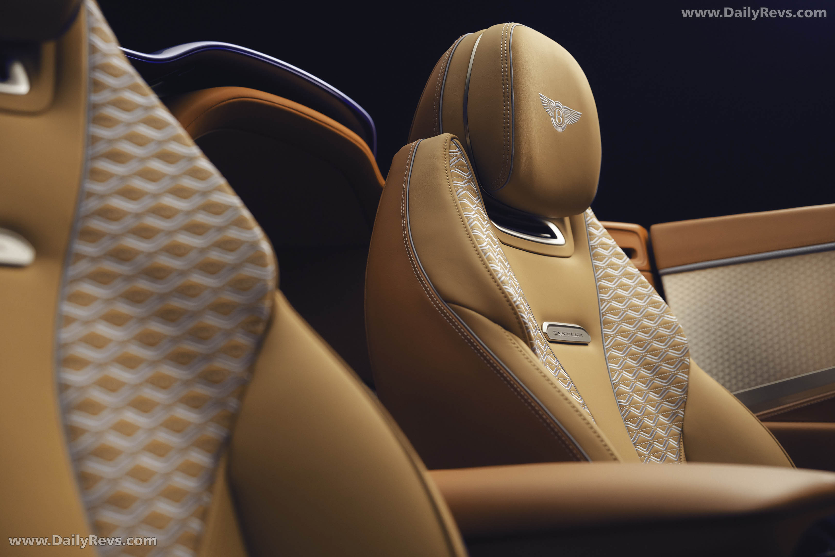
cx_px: 418
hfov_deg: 39.6
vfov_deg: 27.0
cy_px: 278
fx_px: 1160
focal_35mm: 50
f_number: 3.5
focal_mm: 50
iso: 800
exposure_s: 1/80
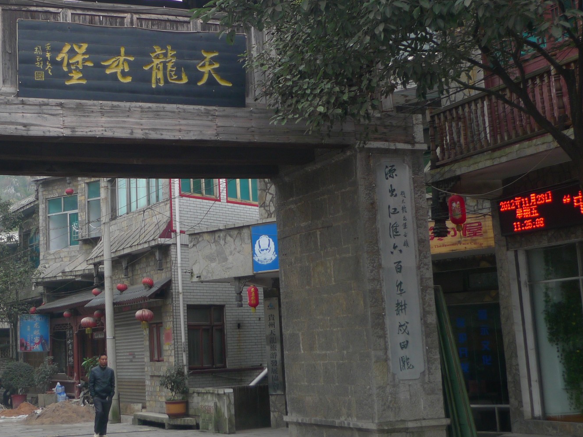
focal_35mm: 63
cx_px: 172
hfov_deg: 30.4
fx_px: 1061
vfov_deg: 23.2
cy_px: 153
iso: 80
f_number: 2.8
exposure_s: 1/125
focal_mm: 8.8
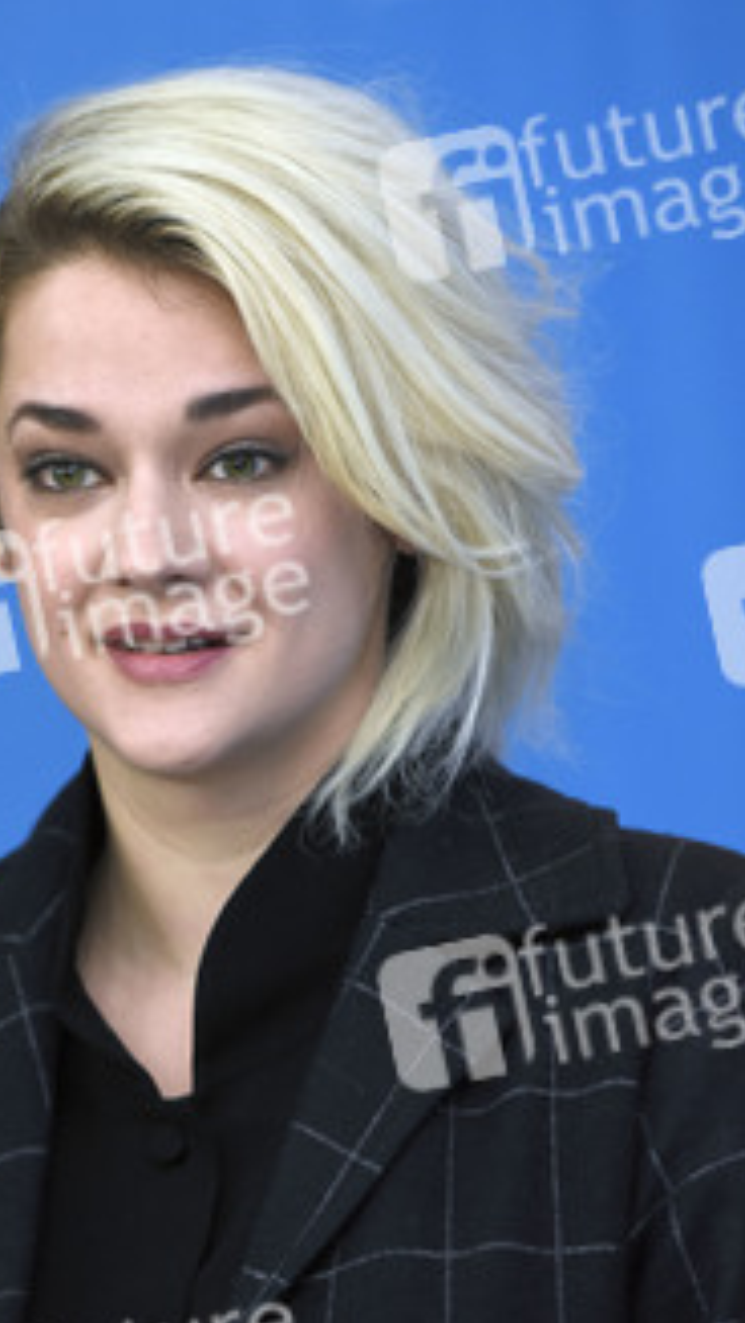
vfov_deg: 5.9
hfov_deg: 3.3
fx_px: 12815
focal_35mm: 365
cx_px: 219
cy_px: 793
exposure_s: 1/320
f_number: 3.5
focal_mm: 190
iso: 800
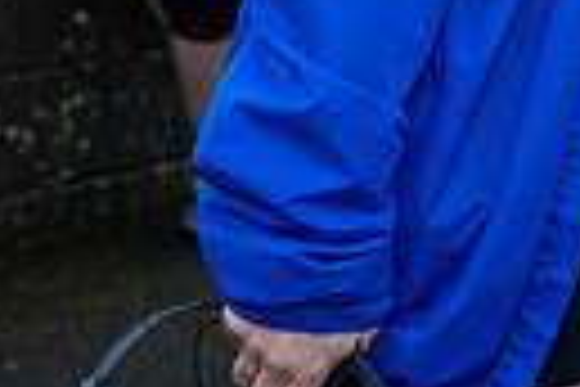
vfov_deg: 7.3
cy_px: -272
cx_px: 1142
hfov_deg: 10.3
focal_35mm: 184
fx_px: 2964
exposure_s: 1/200
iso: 100
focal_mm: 41
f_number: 4
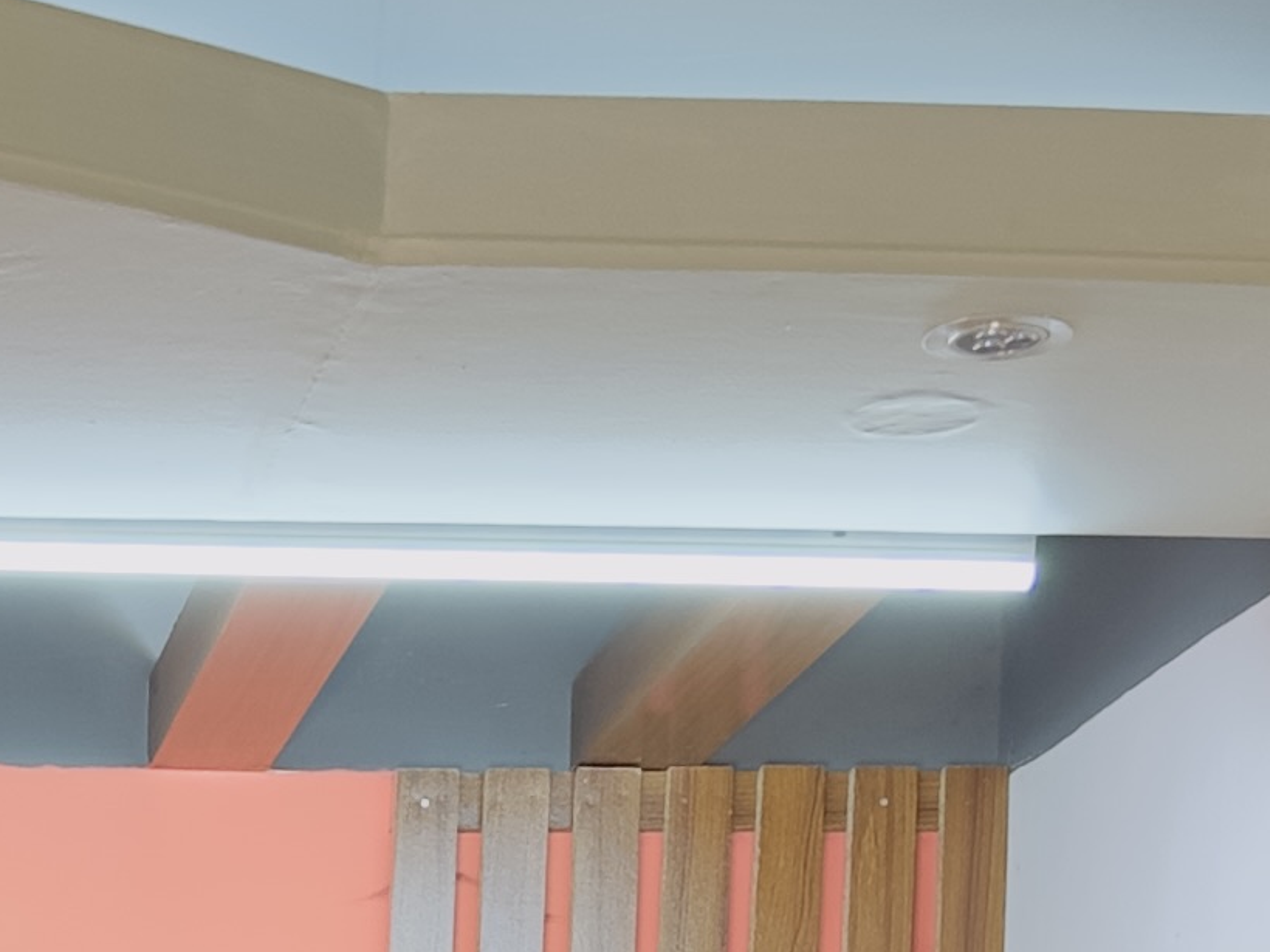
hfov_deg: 15.8
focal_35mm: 118
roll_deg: -2.1
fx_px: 4329
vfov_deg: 11.3
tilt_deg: -2.8
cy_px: 1923
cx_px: -440
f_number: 1.78
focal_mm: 6.86
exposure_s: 1/50
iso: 125
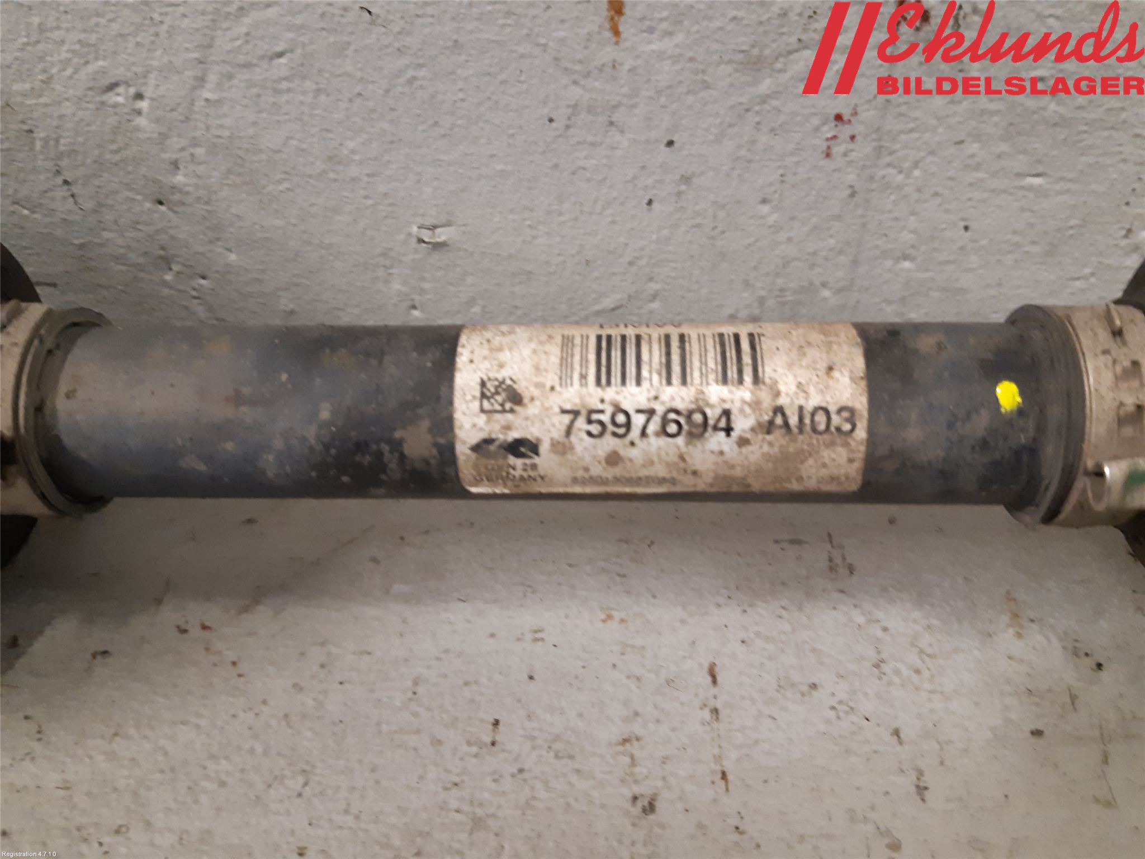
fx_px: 860
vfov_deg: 53.1
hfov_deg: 67.3
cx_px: 572
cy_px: 430
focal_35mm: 26
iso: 320
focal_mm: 3.93
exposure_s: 1/50
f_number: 1.7
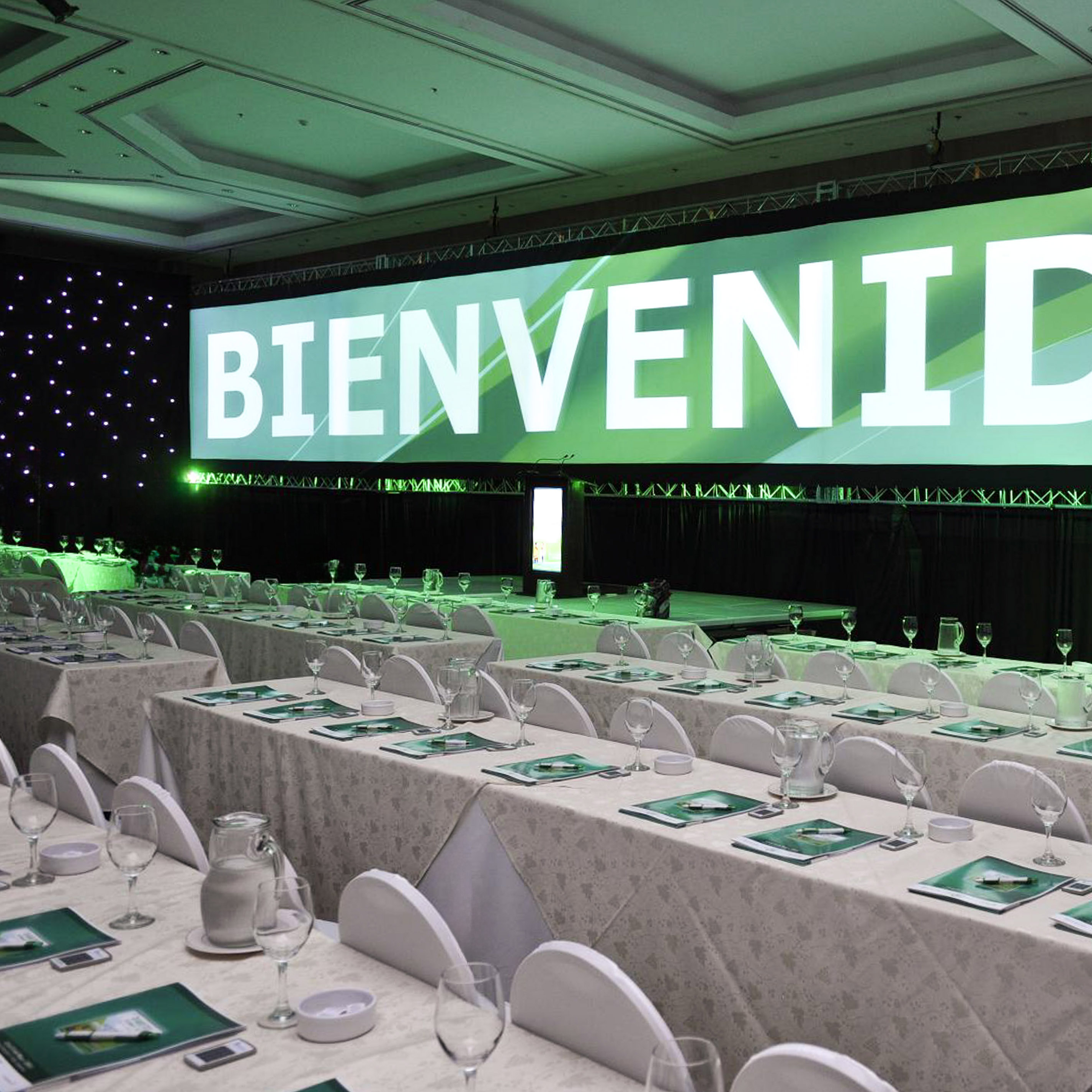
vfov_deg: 50.2
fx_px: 1165
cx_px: 821
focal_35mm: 33
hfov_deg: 48.3
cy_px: 546
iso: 500
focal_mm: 17
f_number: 3.5
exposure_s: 1/30
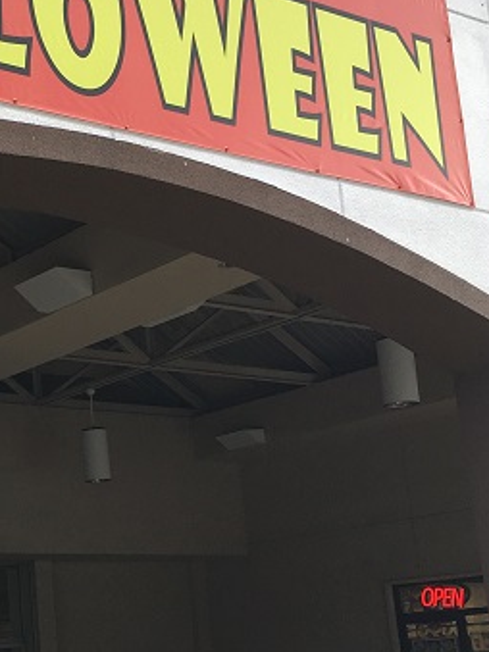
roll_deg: +3.6
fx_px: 1300
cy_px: 382
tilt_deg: +14.4
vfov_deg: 28.1
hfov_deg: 20.4
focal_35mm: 69
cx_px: -36
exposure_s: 1/620
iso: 25
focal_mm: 4.15
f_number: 2.2
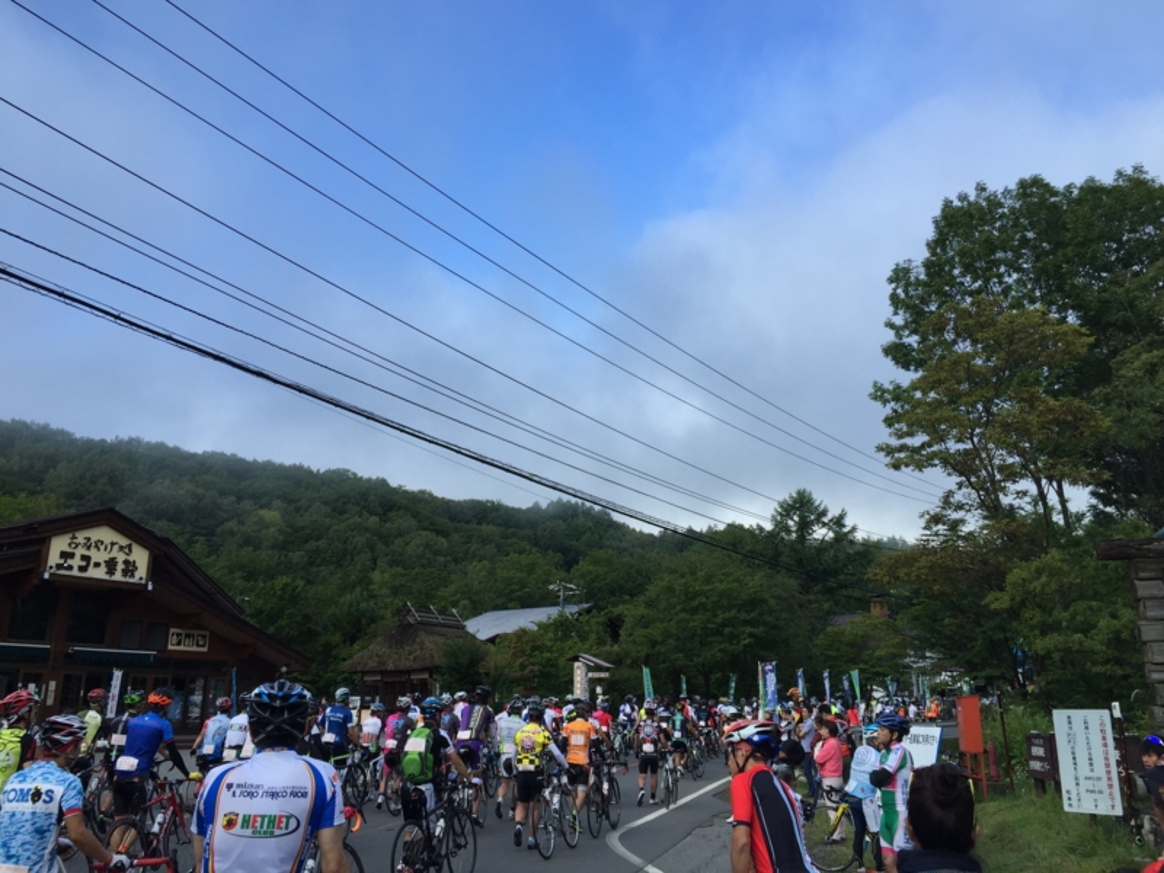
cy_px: 436
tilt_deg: +13.8
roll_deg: -1.3
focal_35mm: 29
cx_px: 582
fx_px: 975
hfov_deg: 61.7
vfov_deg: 48.2
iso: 32
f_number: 2.2
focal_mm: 4.15
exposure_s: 1/628
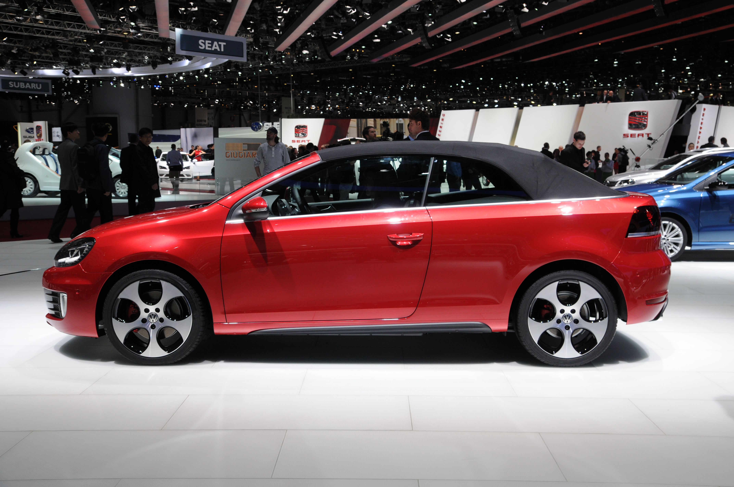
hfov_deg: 49.6
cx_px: 367
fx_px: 794
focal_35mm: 39
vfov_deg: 34.1
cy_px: 244
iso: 400
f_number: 8
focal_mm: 26
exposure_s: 1/250
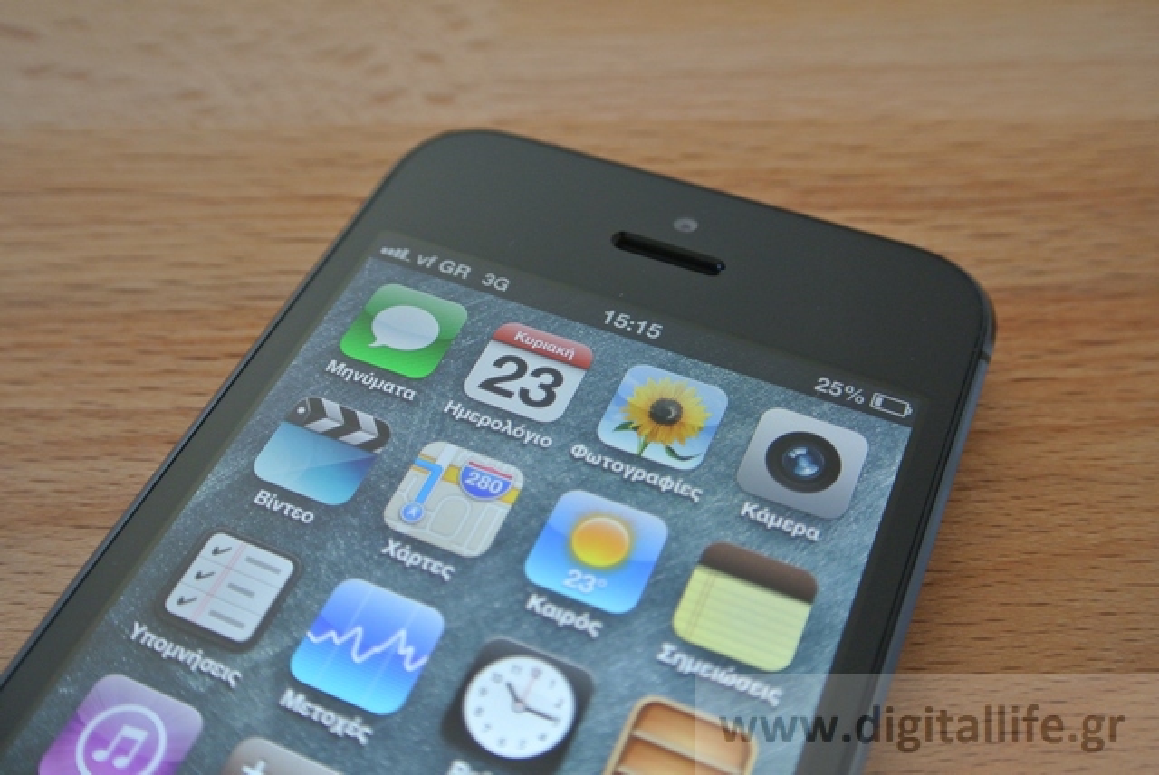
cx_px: 580
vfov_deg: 33.5
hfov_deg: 48.4
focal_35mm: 40
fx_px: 1289
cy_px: 388
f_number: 4.2
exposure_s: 1/125
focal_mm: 15.1
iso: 500
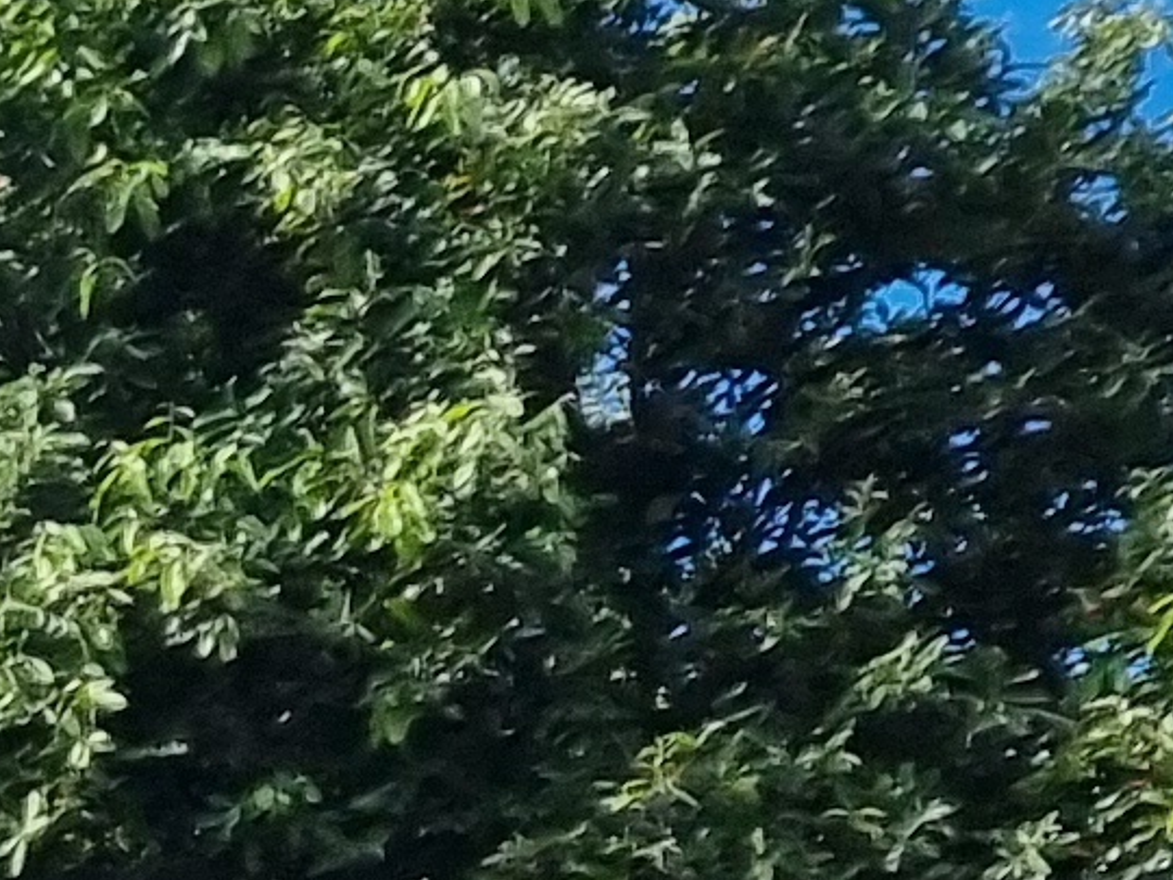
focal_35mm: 194
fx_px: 6574
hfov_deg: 8.3
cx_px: -2596
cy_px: 2338
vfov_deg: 7.1
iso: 50
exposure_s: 1/2696
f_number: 1.8
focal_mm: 5.4
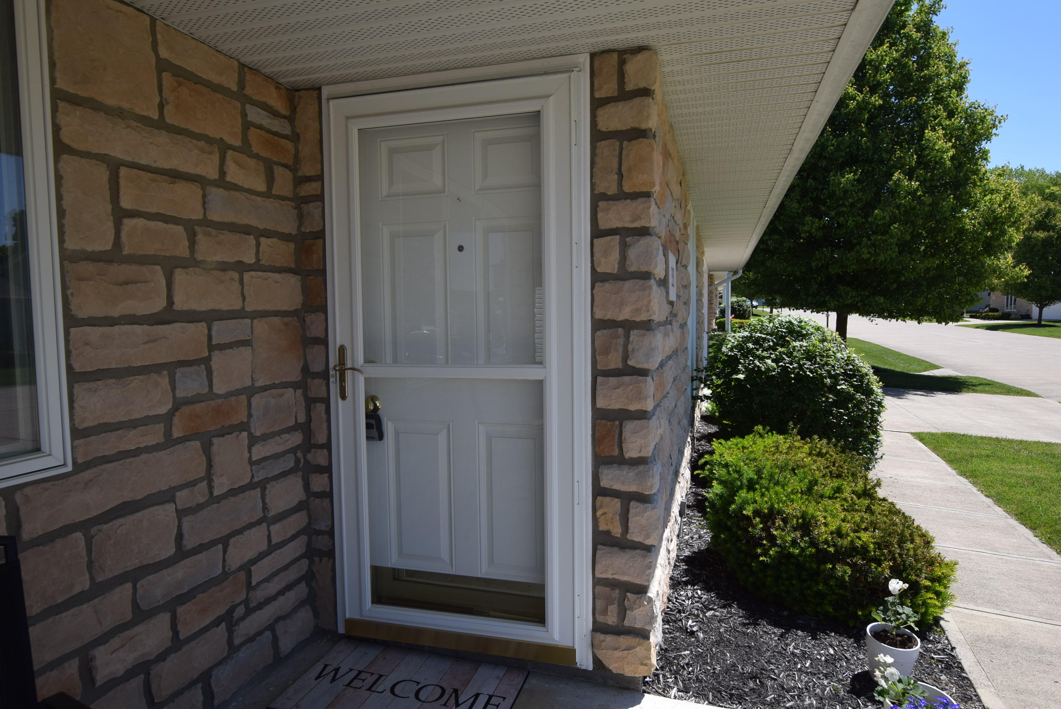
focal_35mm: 21
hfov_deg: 81.2
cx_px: 530
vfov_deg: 59.6
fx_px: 619
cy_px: 354
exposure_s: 1/250
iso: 200
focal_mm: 14
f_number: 8
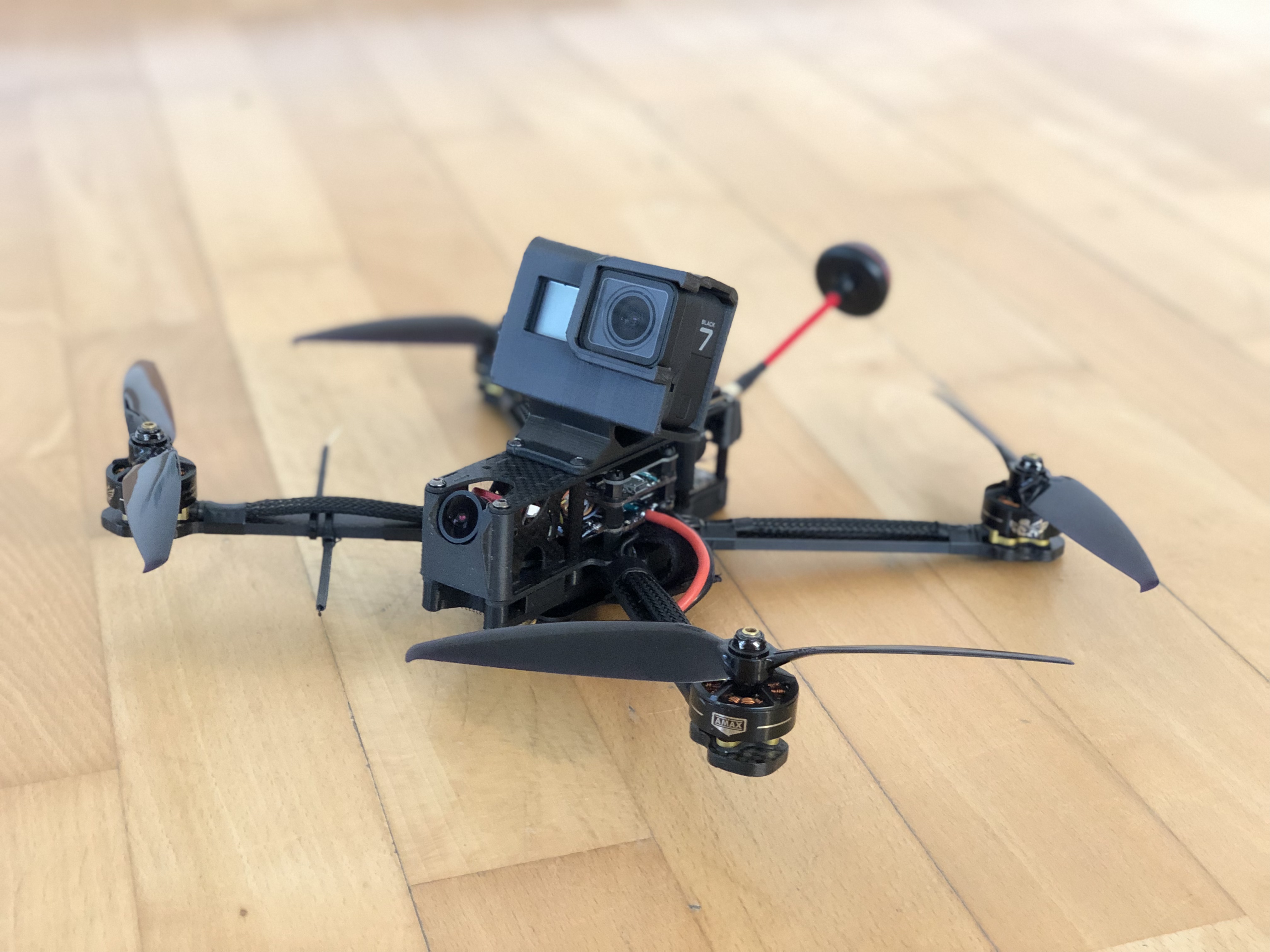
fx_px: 1908
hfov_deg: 36.8
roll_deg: +1.1
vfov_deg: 28.0
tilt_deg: -26.7
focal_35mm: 52
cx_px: 635
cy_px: 476
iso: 160
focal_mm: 6
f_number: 2.4
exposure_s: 1/8
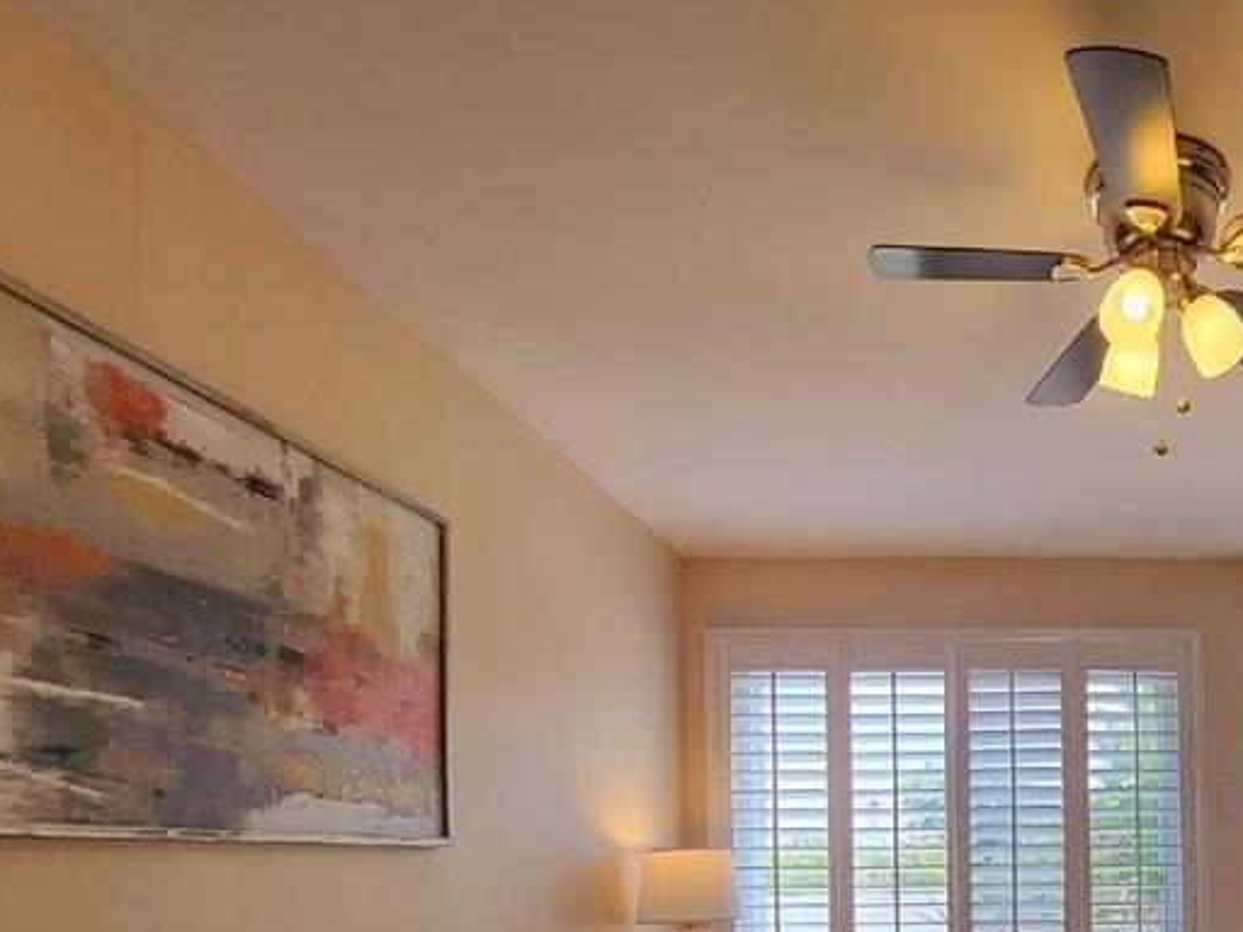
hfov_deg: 57.7
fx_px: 934
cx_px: 1119
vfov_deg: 47.9
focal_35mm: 26
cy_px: 828
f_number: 2.2
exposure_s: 1/120
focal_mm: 1.74
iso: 50
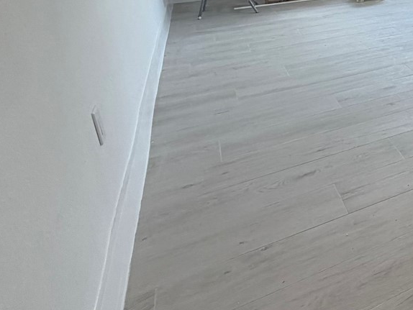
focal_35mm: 39
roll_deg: -0.1
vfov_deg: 34.3
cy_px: 17
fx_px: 465
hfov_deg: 32.7
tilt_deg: -15.7
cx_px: 561
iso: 80
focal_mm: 2.22
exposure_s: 1/120
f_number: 2.2
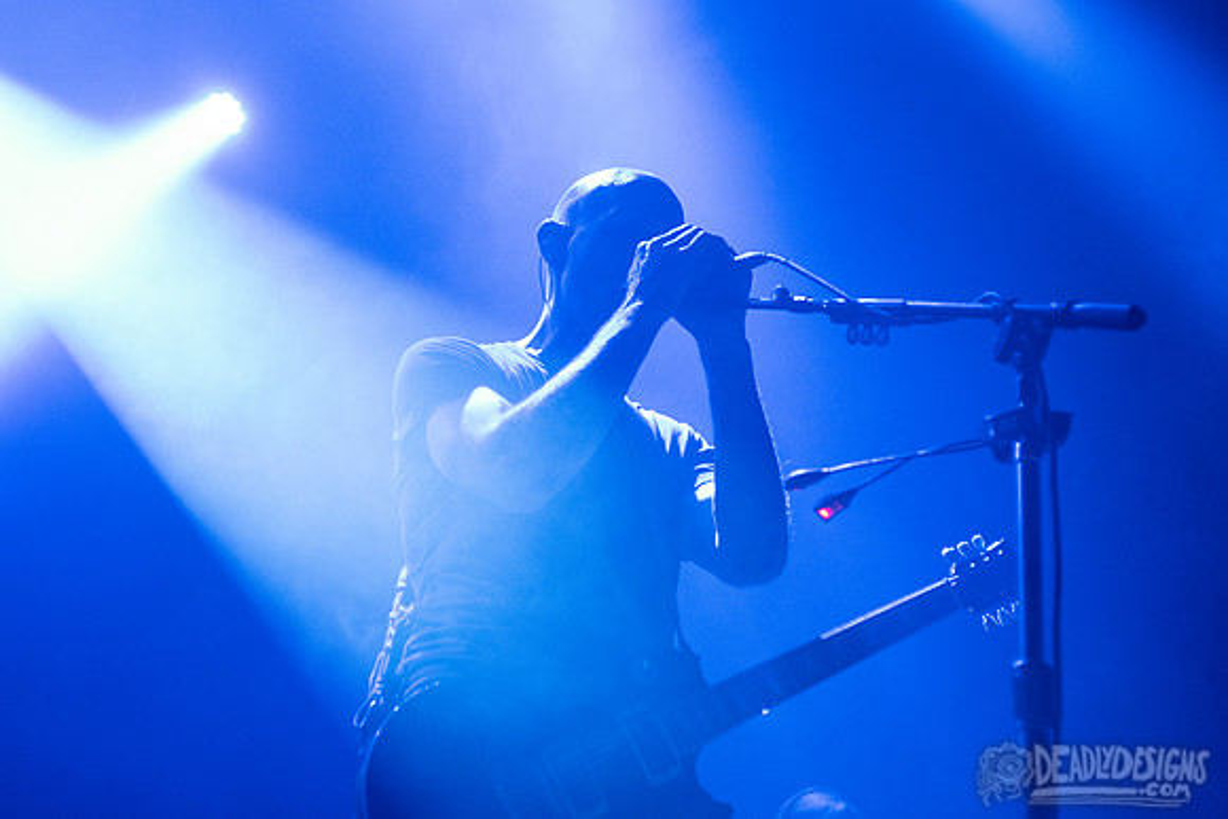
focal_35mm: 71
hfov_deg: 28.3
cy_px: 348
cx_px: 659
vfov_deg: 19.1
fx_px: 2433
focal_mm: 62
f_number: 3.2
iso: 3200
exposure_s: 1/160
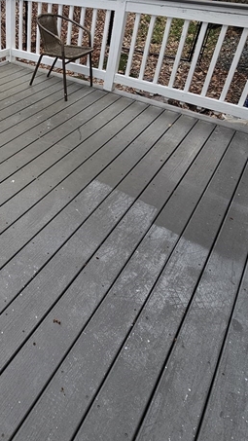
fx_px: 280
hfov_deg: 42.7
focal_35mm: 24
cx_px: 14
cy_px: 113
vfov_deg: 71.4
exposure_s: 1/264
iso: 64
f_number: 2.2
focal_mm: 2.2
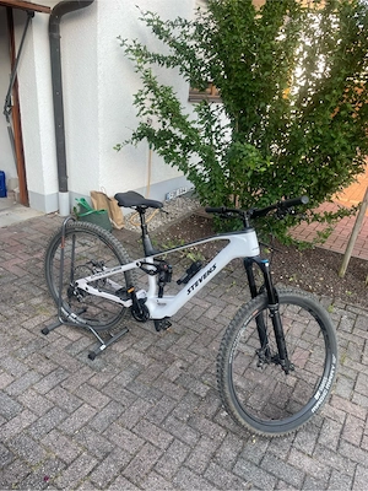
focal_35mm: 26
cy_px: 246
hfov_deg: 53.1
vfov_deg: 67.3
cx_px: 184
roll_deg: -4.3
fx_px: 369
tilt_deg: -21.5
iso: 32
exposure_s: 1/144
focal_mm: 4.2
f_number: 1.6
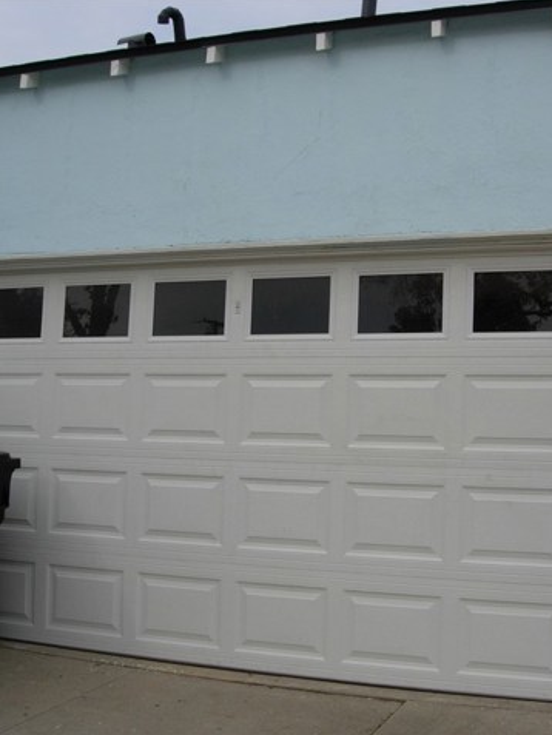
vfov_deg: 37.5
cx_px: 345
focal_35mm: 51
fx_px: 1084
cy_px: 367
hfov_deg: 28.5
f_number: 4.8
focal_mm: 7.8
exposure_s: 1/512
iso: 64
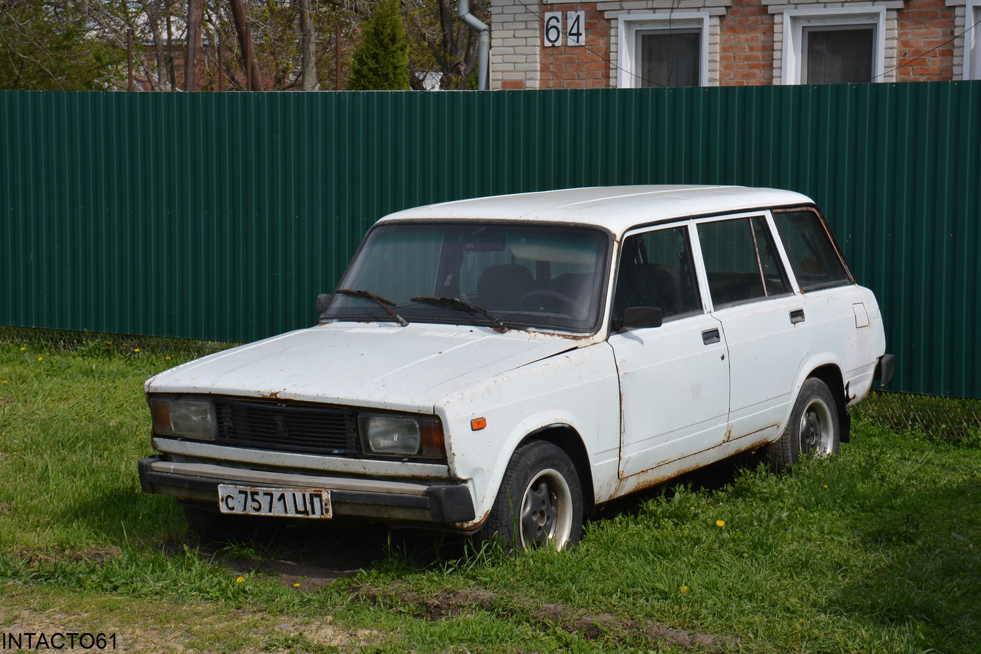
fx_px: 1798
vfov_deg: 20.6
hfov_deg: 30.5
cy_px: 327
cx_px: 490
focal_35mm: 66
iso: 100
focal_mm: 44
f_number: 8
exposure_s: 1/250
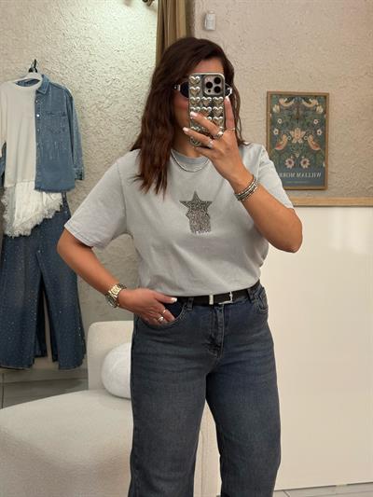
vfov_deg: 39.6
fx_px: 689
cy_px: 248
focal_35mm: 48
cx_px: 186
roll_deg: -0.9
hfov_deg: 30.3
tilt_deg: -21.2
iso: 100
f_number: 1.78
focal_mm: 6.76
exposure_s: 1/138
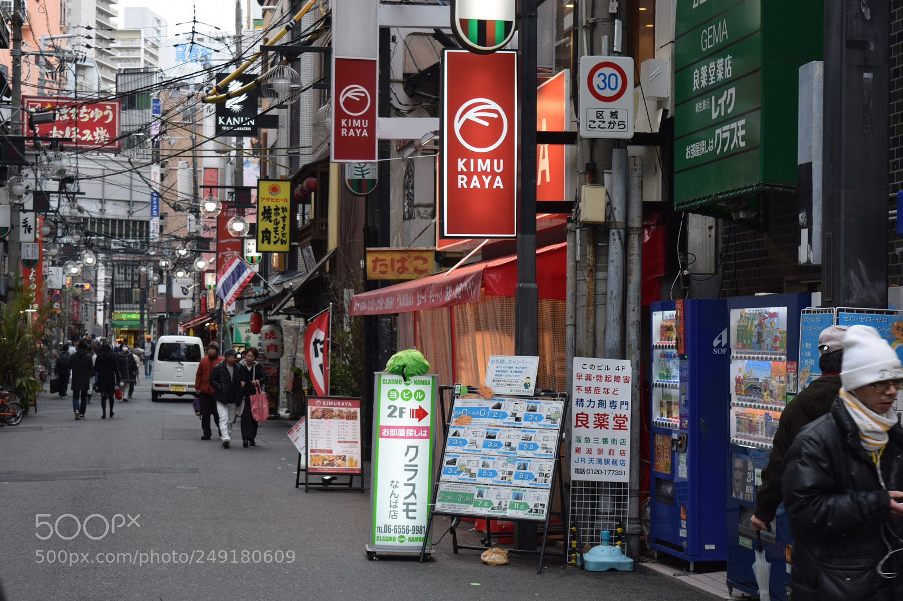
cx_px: 452
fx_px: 1730
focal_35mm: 69
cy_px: 300
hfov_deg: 29.2
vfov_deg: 19.7
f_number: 5.6
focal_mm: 46
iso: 400
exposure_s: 1/100
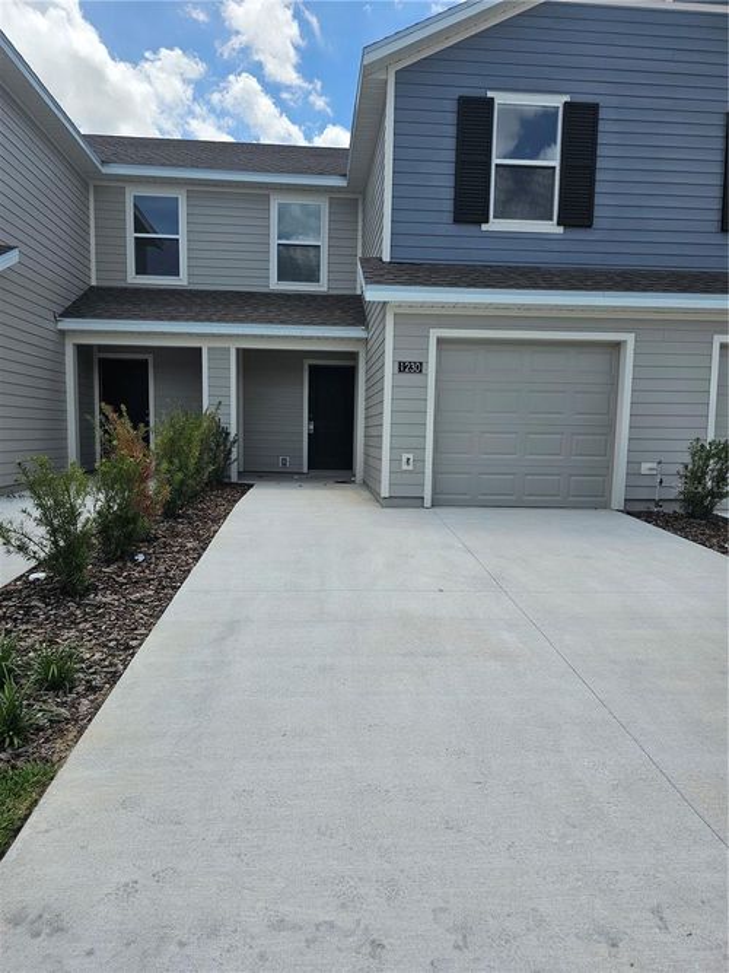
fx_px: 646
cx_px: 364
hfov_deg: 58.9
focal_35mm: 23
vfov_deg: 73.9
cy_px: 486
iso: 16
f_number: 1.7
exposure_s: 1/1422
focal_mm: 6.3
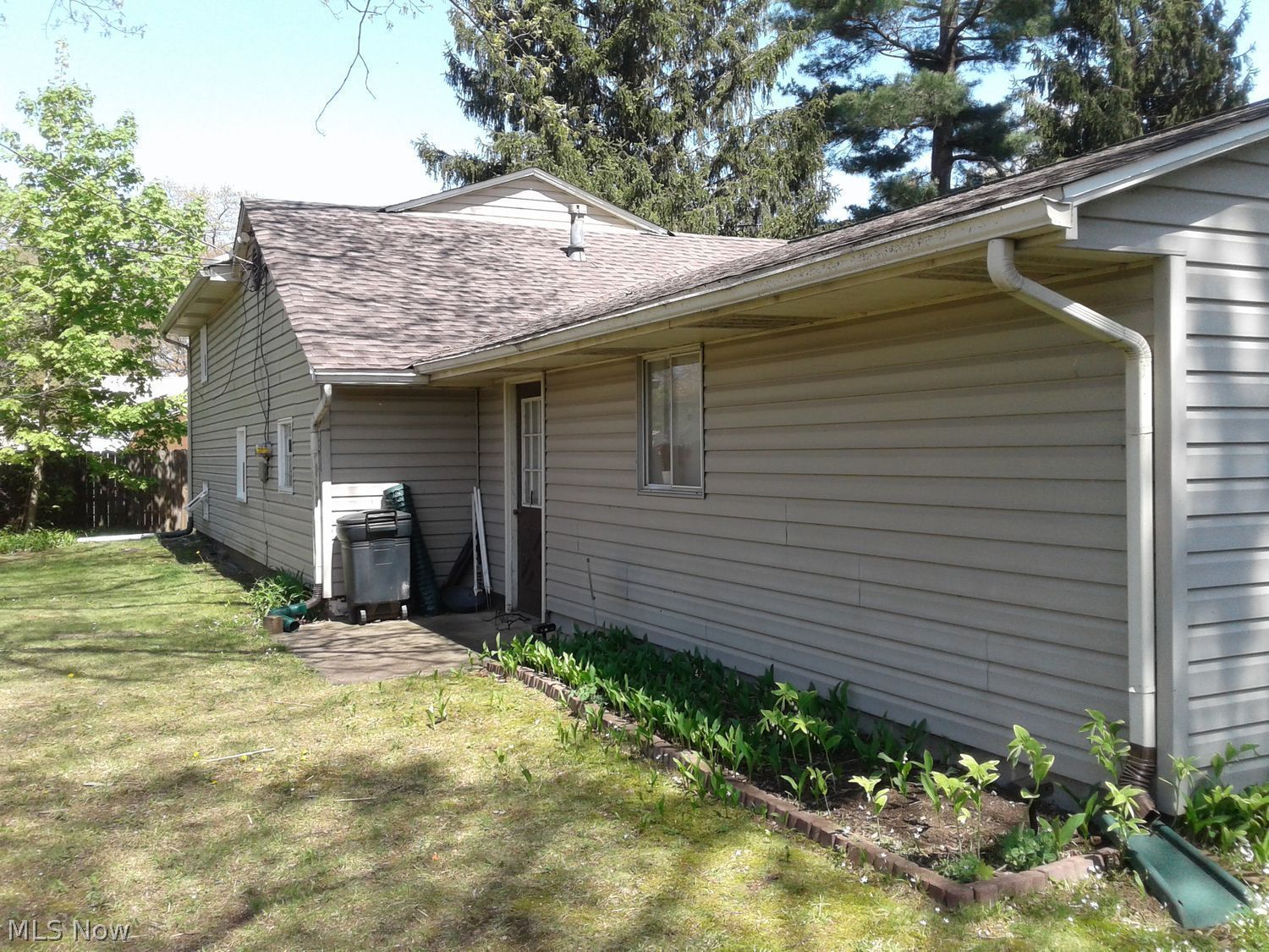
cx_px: 634
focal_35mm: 33
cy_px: 476
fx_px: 1210
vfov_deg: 42.9
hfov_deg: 55.4
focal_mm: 3.3
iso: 50
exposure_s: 1/505
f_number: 2.2
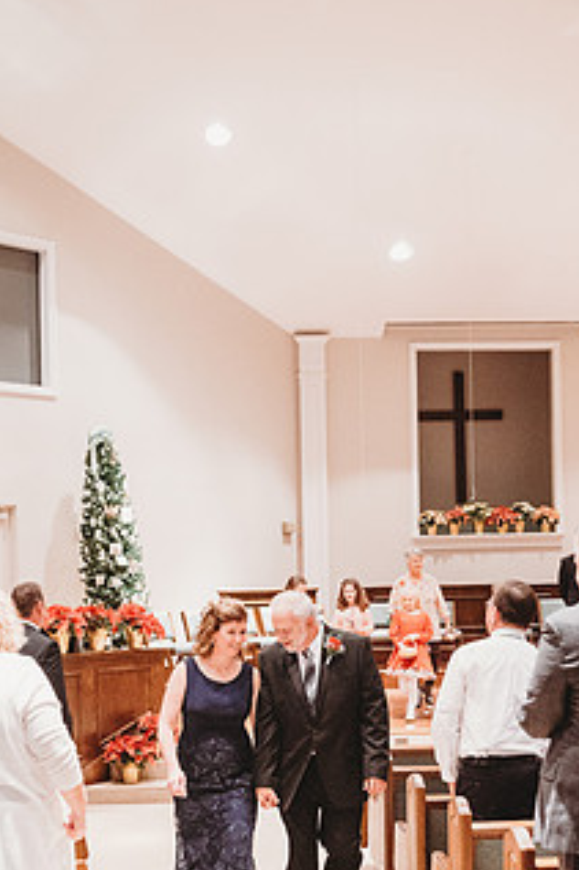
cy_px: 609
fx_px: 1304
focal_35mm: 54
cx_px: 255
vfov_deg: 36.3
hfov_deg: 25.0
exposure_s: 1/200
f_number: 4
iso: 8000
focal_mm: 38
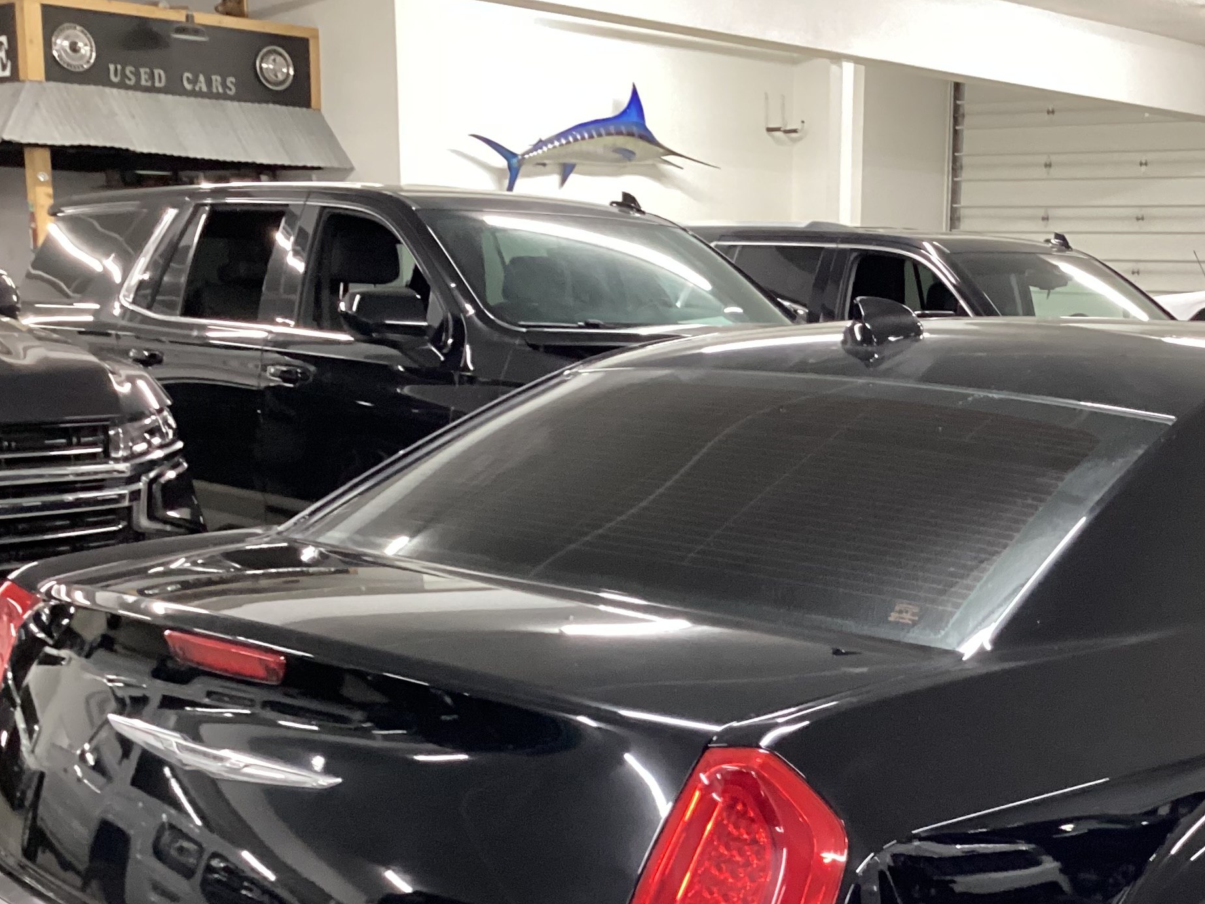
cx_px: 900
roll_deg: -1.9
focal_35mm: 55
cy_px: 780
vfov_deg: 25.9
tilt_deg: -15.3
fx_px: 1915
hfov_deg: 34.2
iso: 320
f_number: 2.4
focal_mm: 3.3
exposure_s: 1/30
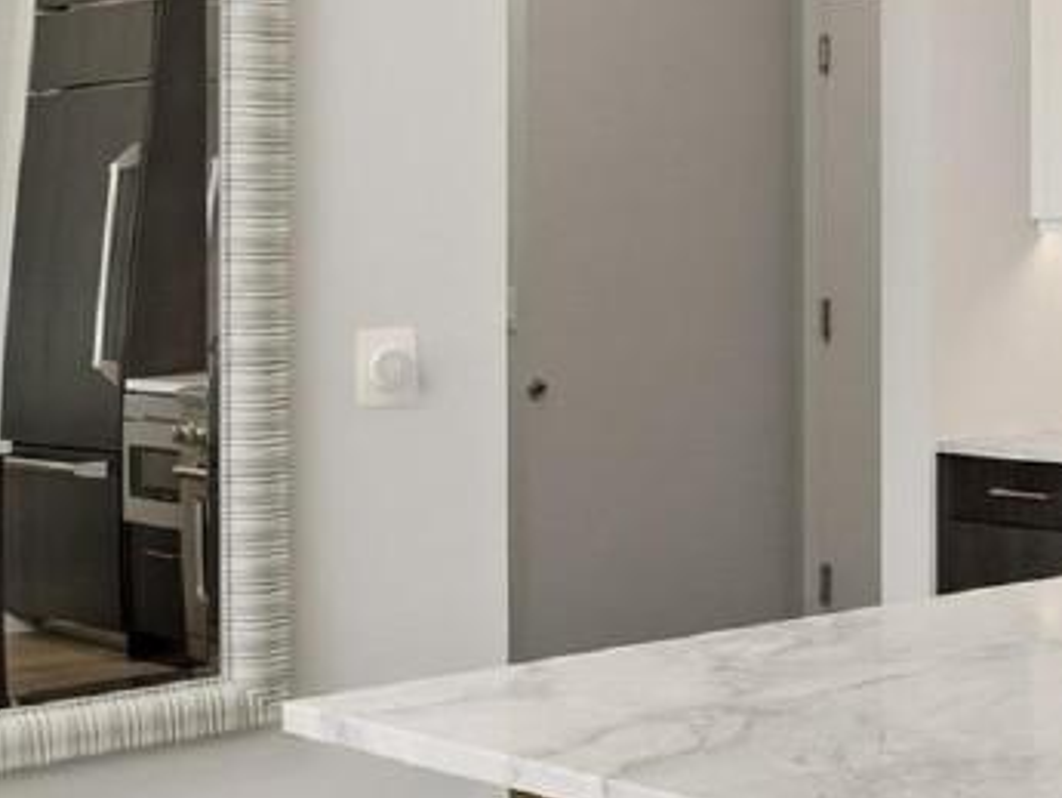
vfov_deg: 20.6
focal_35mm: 71
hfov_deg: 20.9
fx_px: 2179
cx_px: 1792
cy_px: 225
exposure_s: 1/100
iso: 250
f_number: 9
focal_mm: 17
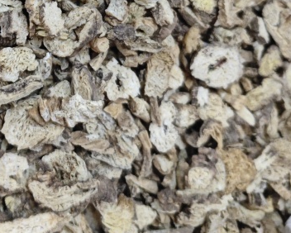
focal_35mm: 71
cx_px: -24
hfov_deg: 25.0
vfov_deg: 20.1
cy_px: -52
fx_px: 612
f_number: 1.6
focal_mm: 5.84
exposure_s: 1/100
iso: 160
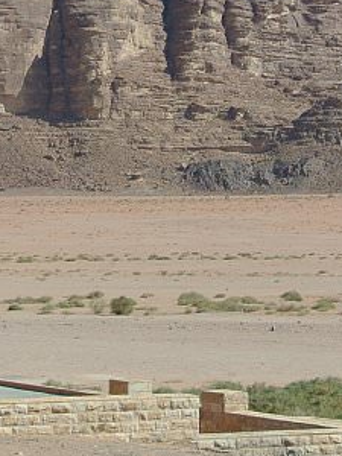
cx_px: 146
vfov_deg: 11.1
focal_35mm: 176
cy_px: 24
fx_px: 2318
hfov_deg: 8.4
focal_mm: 22.7
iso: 100
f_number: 5
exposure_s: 1/500
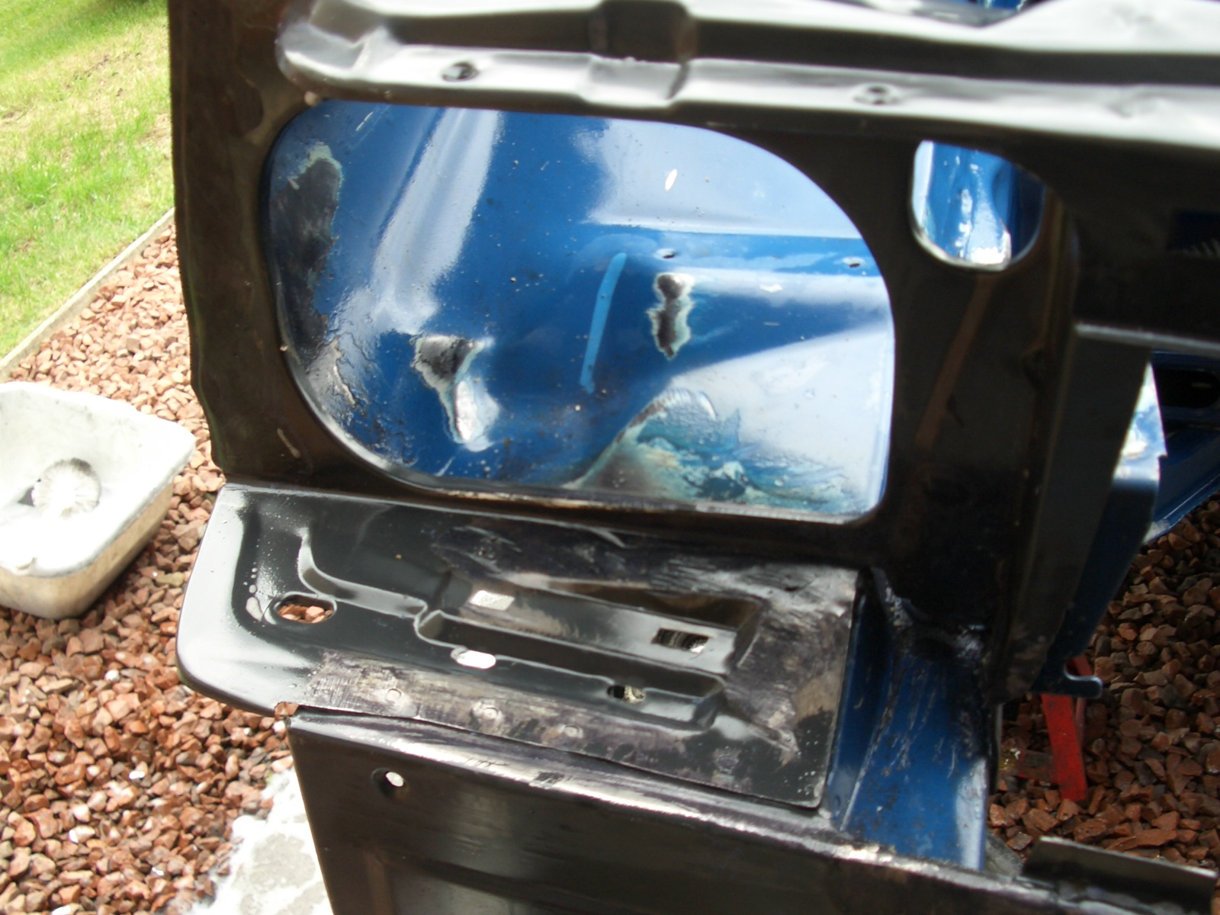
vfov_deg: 35.1
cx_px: 610
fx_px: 1445
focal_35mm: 41
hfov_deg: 45.8
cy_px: 458
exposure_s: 1/80
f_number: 2.8
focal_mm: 6.8
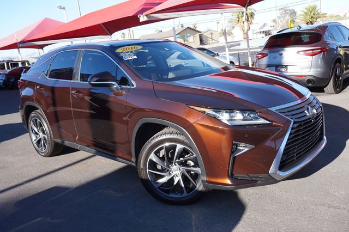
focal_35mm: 33
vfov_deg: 39.9
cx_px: 174
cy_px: 116
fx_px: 320
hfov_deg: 57.2
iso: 100
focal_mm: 22
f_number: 7.1
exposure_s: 1/100
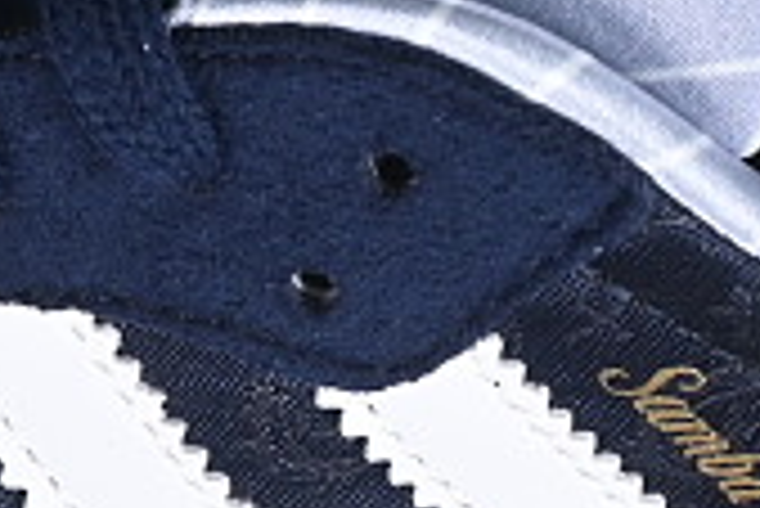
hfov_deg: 4.3
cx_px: 126
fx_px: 10121
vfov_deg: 2.9
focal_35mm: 479
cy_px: -441
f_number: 6.3
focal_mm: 50
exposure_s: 1/60
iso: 160
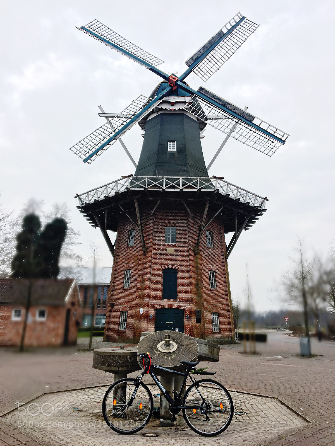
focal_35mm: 29
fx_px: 374
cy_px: 223
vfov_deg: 61.7
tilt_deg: +16.6
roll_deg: -0.1
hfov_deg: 48.2
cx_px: 168
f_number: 2.2
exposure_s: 1/625
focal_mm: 4.15
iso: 25
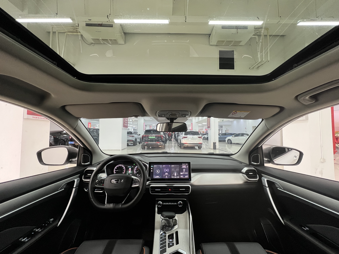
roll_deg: +0.5
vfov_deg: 89.9
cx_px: 170
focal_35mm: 13
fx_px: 127
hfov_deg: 106.2
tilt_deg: +3.4
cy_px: 127
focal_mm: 1.57
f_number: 1.8
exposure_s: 1/60
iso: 250
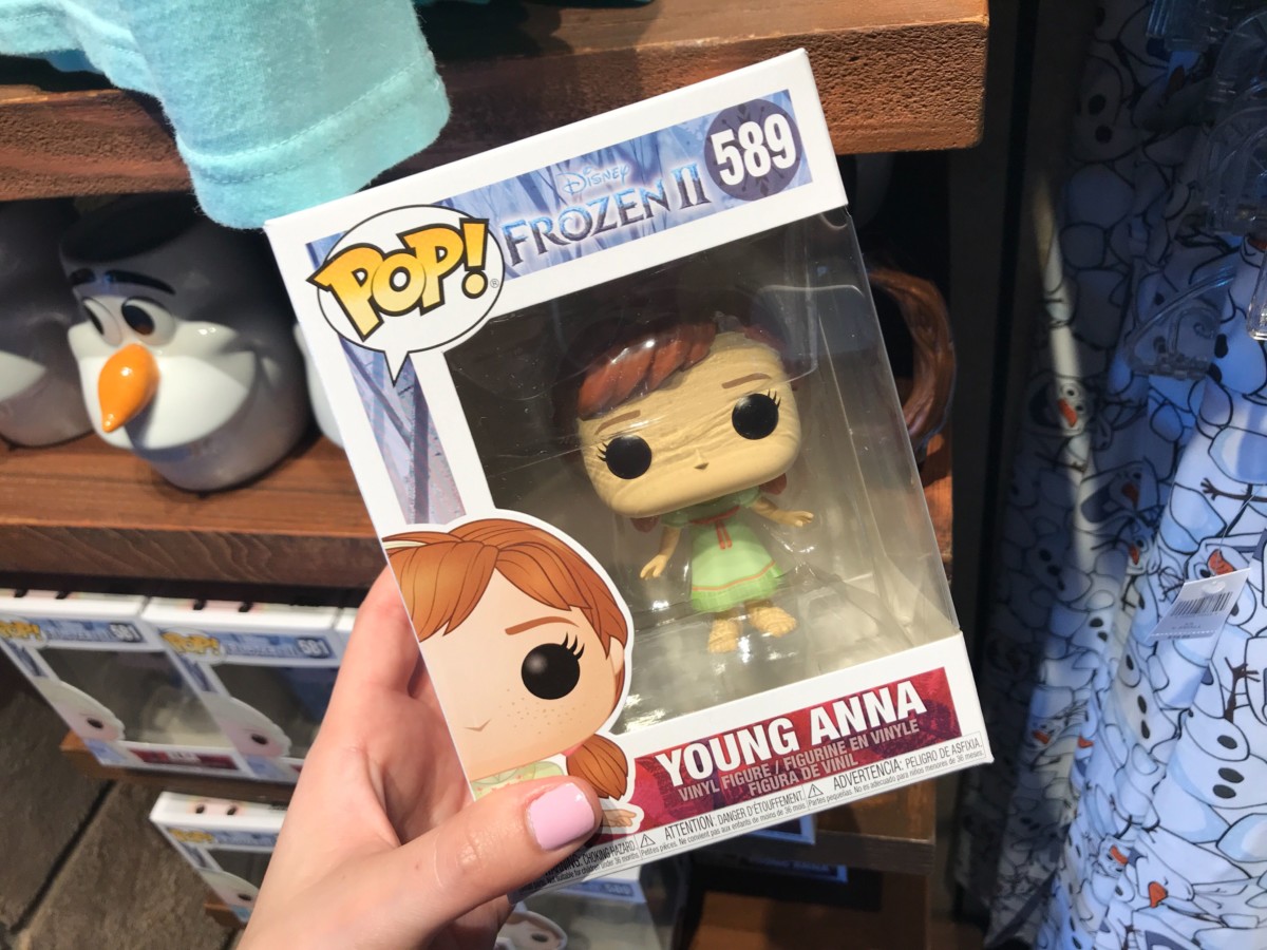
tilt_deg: -41.0
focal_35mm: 28
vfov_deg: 49.7
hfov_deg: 63.4
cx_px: 634
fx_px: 1025
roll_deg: +13.2
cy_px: 475
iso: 25
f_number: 1.8
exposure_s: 1/60
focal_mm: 3.99
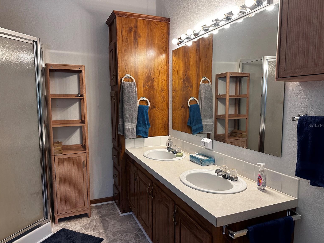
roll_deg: +0.1
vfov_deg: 54.9
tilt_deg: -6.9
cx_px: 160
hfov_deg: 69.4
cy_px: 125
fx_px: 234
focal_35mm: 25
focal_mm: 6.86
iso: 200
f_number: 1.78
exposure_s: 1/120
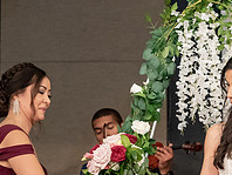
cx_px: 284
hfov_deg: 7.6
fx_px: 1738
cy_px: 165
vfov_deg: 5.7
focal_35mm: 259
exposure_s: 1/200
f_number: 4
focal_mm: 92
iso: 8000
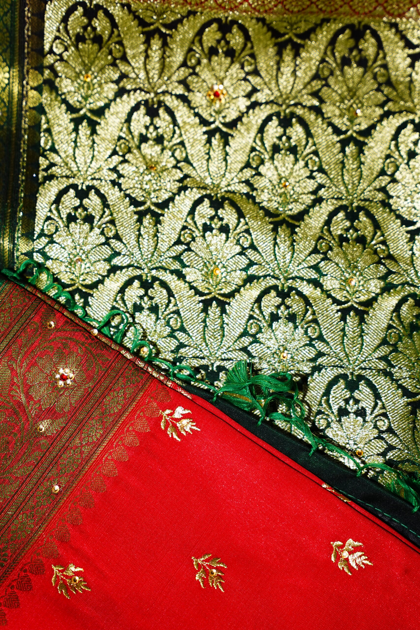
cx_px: 210
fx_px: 1837
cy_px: 315
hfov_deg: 13.0
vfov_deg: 19.5
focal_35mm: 105
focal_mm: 70
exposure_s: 1/200
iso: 250
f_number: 2.8
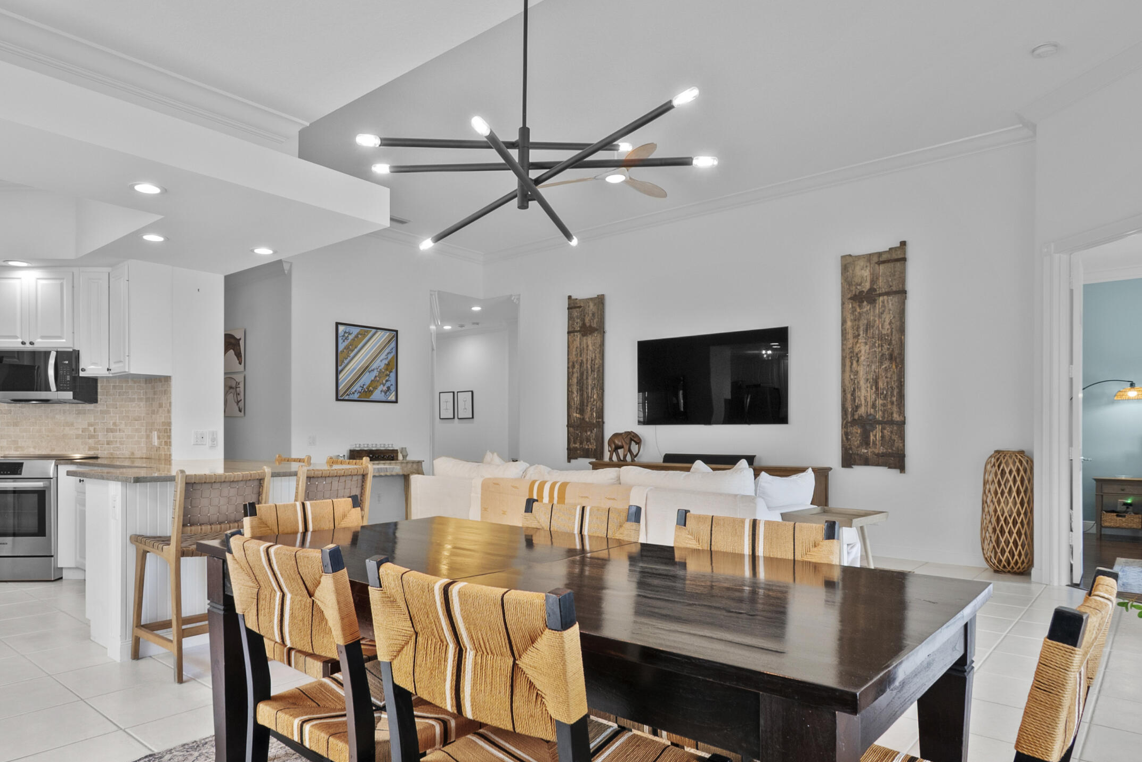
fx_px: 666
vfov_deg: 59.2
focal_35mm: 21
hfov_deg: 80.3
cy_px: 441
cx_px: 458
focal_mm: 10
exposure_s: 1/10
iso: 400
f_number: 8
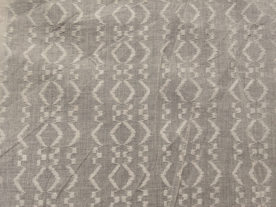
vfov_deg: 53.1
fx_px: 207
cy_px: 104
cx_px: 138
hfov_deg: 67.3
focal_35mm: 26
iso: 80
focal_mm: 2.78
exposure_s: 1/100
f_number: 2
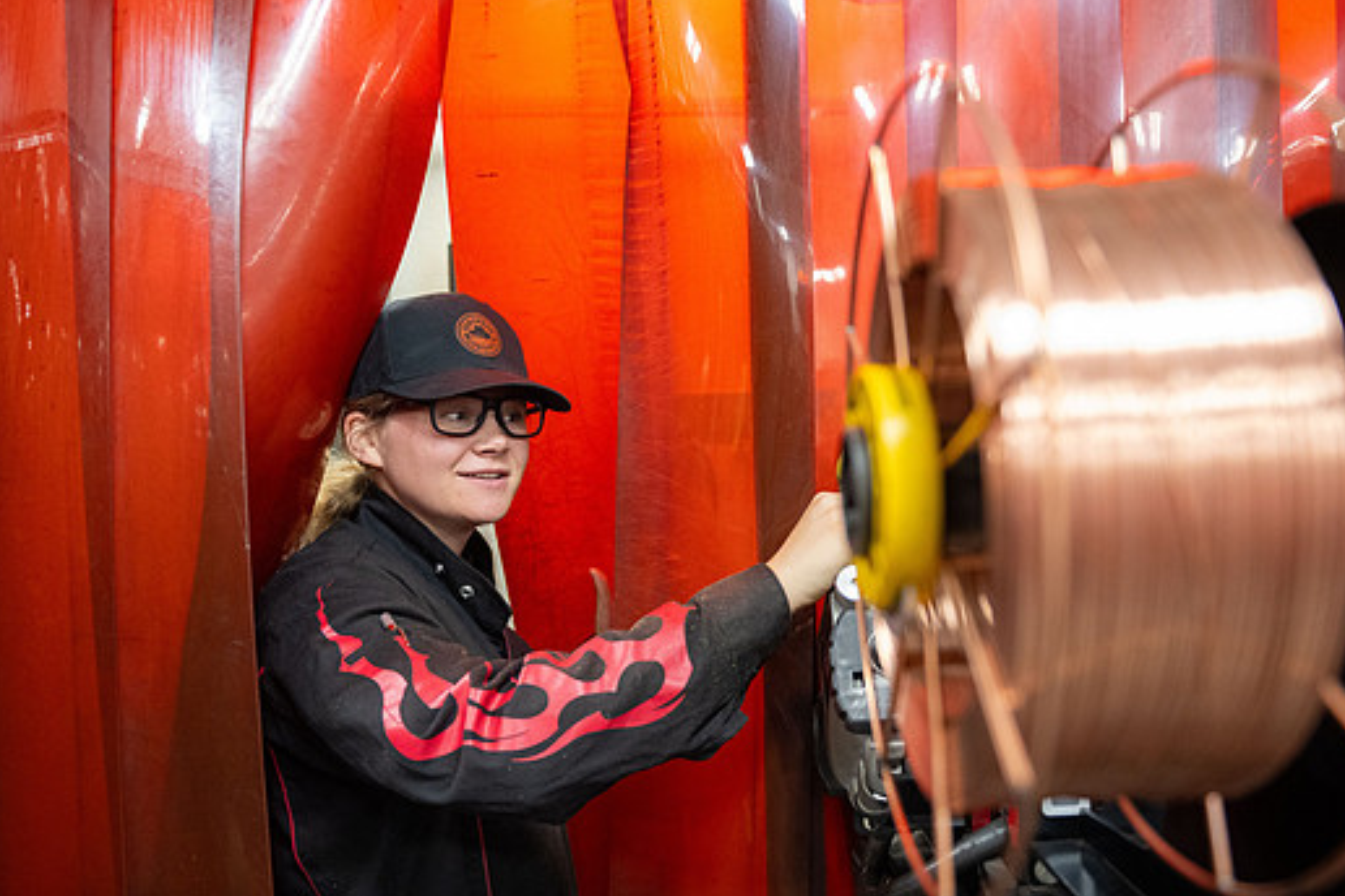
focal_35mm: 27
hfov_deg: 67.2
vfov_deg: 47.9
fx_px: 1009
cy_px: 483
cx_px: 738
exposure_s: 1/200
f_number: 2.8
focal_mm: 24
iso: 2500
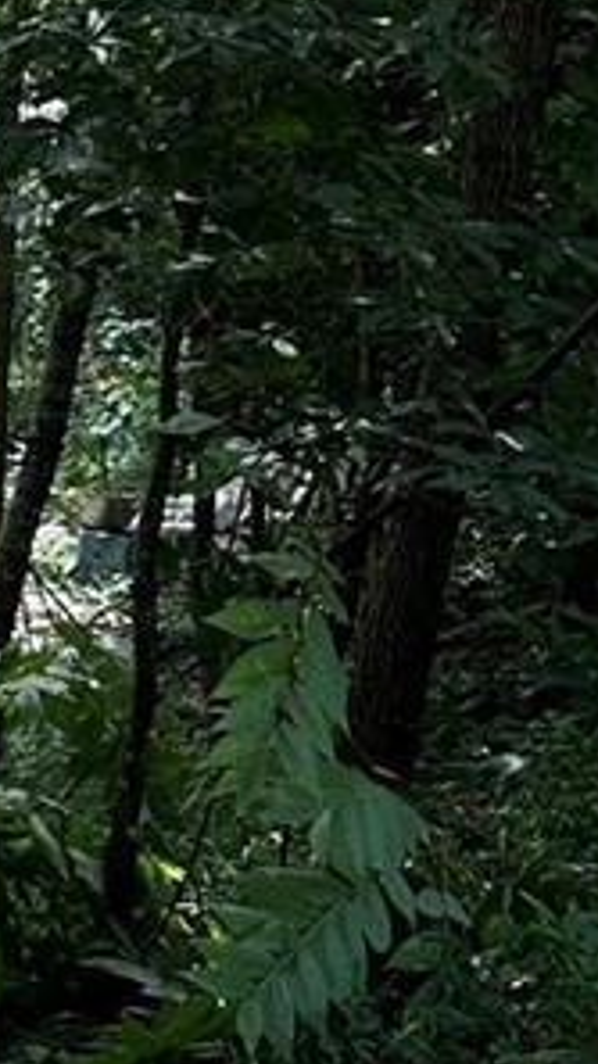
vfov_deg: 15.9
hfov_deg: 7.6
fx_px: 3807
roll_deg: -3.3
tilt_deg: -10.2
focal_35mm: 135
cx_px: -1311
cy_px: 638
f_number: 1.78
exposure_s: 1/149
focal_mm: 6.86
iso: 64
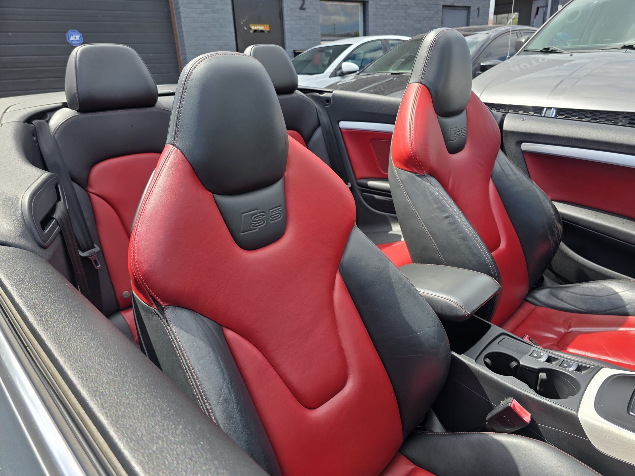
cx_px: 318
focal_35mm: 23
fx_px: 422
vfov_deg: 58.9
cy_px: 238
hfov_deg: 73.9
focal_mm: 6.3
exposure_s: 1/532
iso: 12
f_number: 1.7
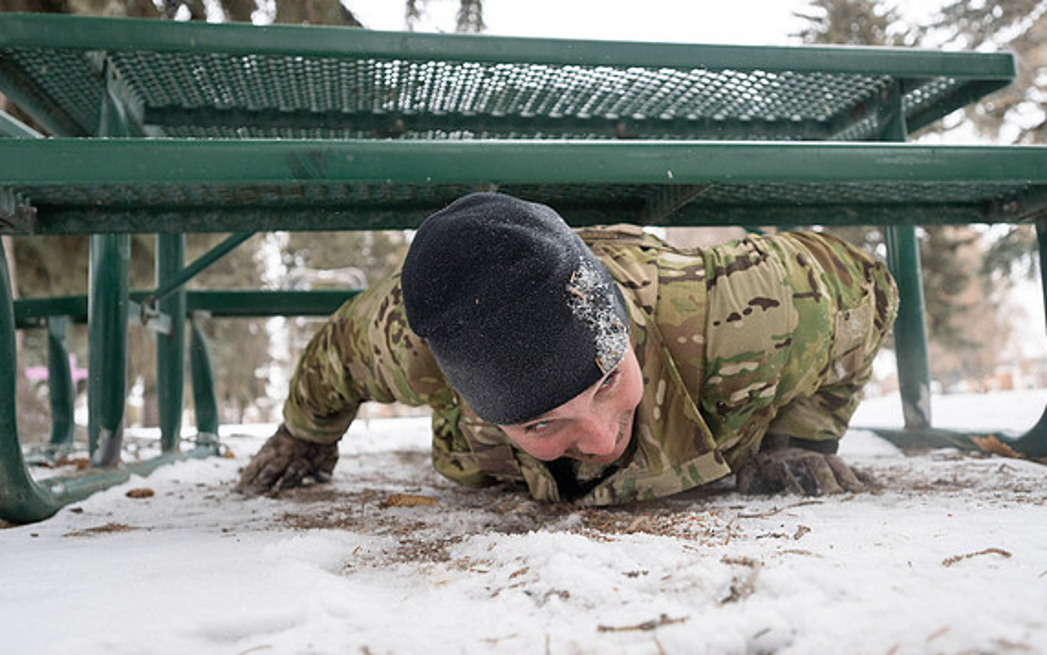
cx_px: 527
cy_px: 341
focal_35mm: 31
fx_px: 885
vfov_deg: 40.6
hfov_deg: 61.2
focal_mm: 30
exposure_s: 1/800
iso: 1100
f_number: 4
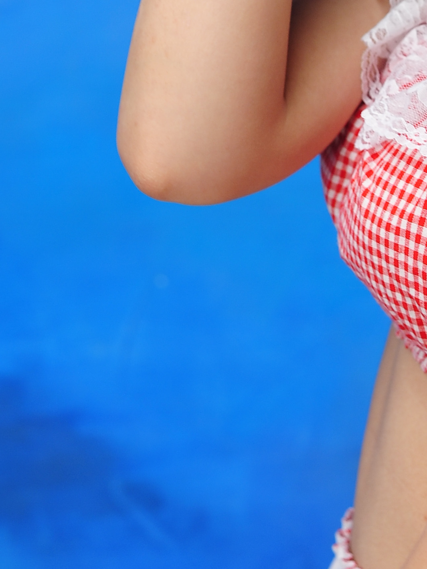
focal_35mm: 144
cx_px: 501
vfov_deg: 13.5
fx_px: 2368
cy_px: -2
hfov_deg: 10.2
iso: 320
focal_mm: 50
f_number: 4
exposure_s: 1/125
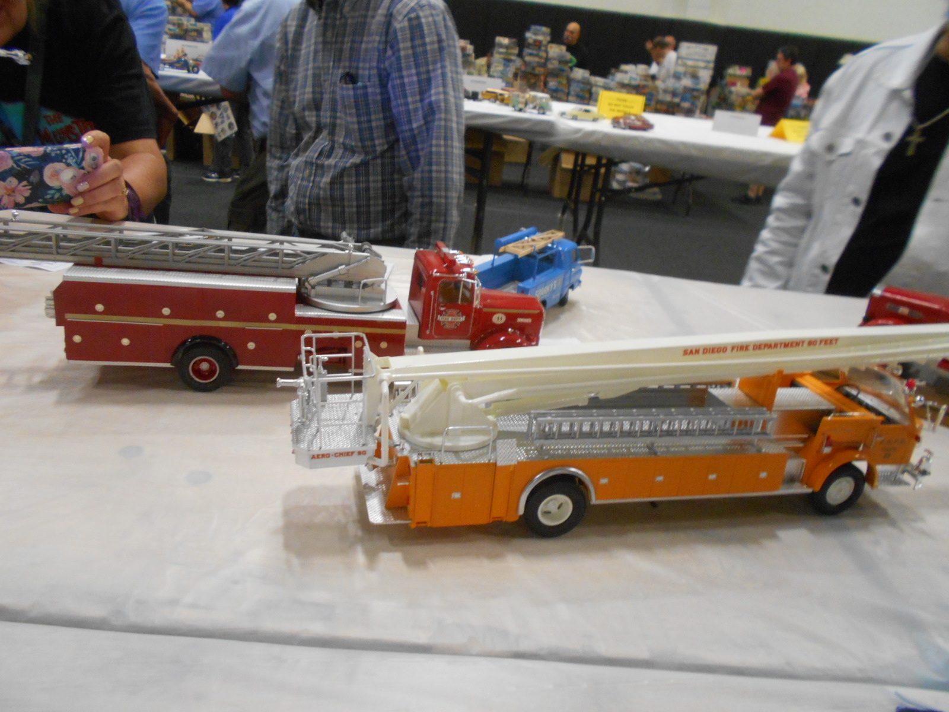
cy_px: 356
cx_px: 474
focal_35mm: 26
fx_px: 713
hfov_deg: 67.3
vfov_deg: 53.1
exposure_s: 1/25
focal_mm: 4.6
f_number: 3.2
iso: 400
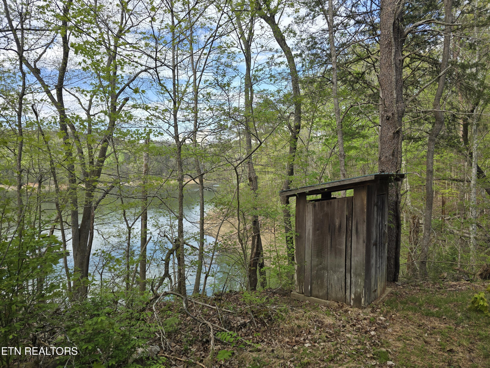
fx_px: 326
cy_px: 184
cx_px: 245
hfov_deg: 73.9
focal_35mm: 23
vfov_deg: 58.9
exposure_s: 1/235
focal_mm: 6.3
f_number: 1.7
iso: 12
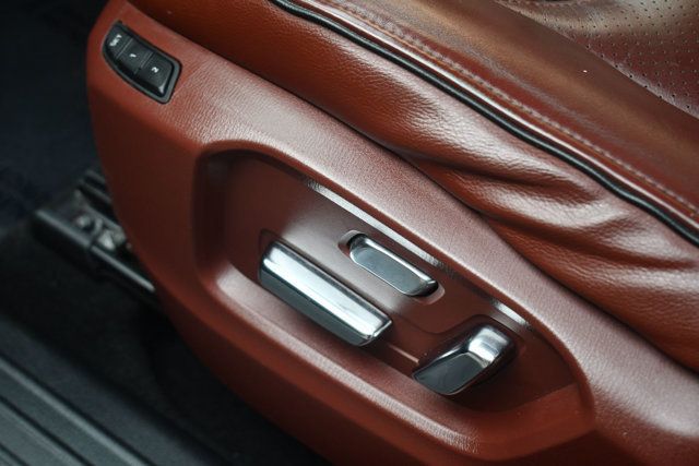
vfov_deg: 22.6
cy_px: 233
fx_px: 1165
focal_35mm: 60
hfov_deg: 33.4
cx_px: 350
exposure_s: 1/200
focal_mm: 40
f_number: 5
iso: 800
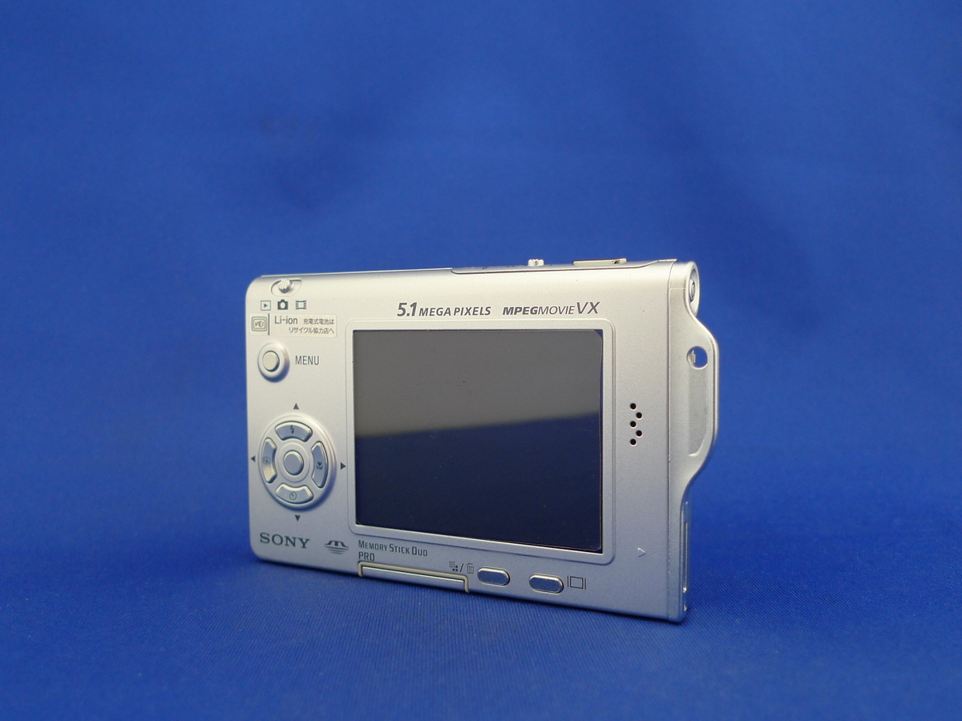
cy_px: 360
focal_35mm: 30
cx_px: 481
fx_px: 834
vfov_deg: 46.8
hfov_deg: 60.0
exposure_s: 1/30
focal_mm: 5.1
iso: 125
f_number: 2
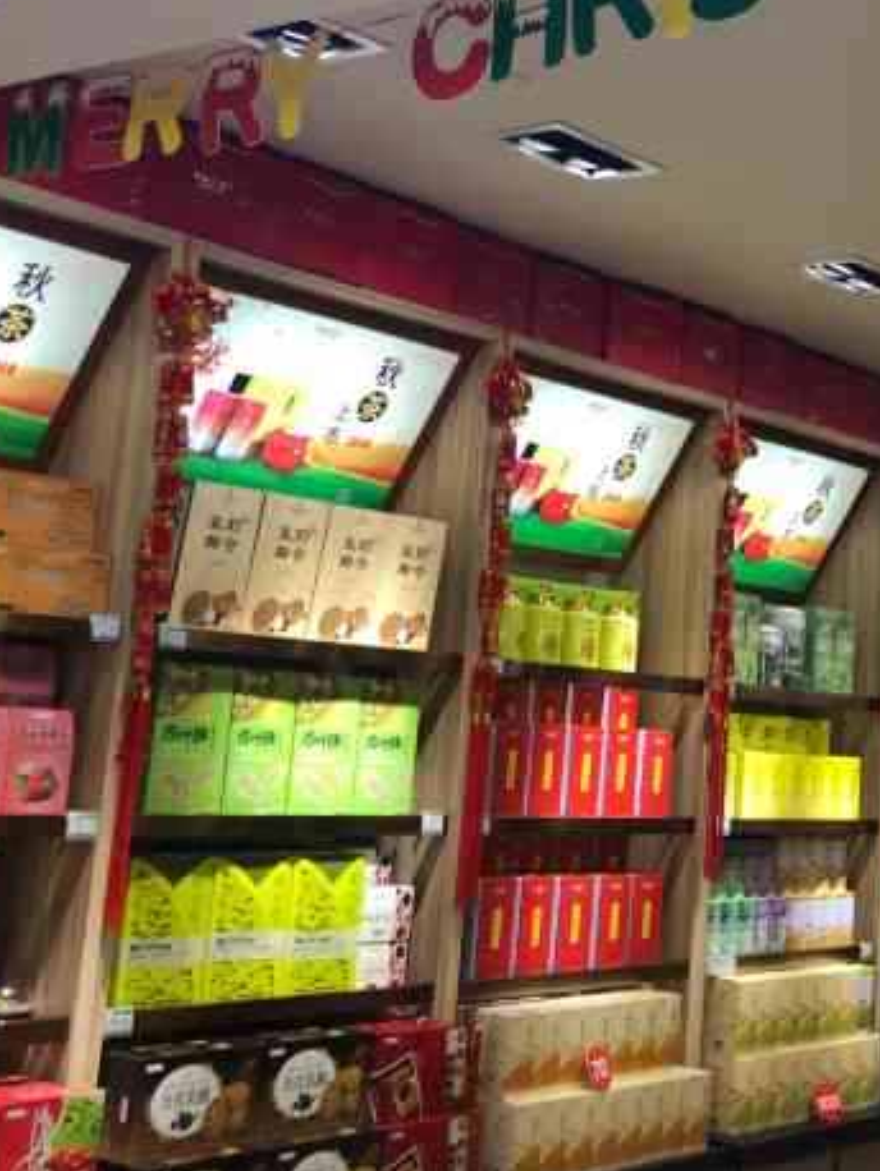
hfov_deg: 25.4
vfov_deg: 33.3
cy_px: 331
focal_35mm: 57
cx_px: 657
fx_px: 1930
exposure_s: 1/33
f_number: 1.8
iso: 32
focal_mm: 3.99
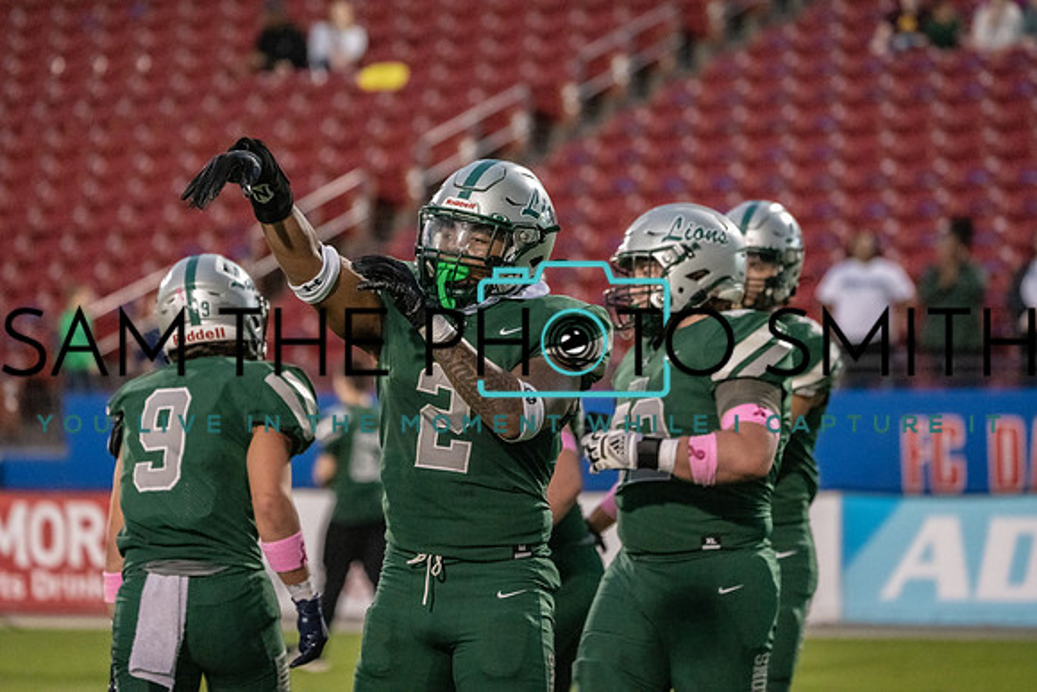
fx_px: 7116
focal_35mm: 247
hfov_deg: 8.3
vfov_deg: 5.6
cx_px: 518
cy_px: 346
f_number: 5.6
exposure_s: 1/1250
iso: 12800
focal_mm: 247
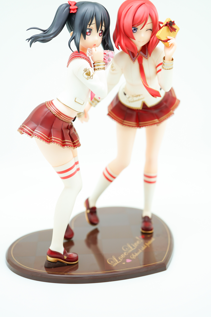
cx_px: 102
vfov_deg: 33.9
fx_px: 519
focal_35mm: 59
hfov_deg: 23.0
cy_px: 132
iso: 160
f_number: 5
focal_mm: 50
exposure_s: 1/60
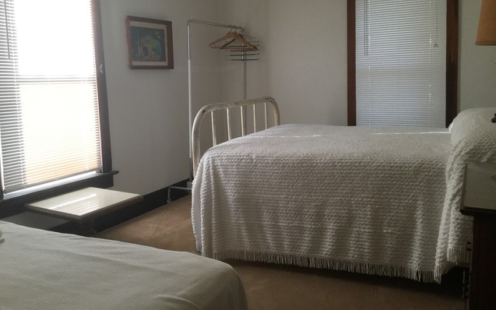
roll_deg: +2.0
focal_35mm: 33
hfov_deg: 58.1
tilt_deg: -6.3
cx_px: 248
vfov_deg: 38.2
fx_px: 446
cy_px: 125
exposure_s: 1/30
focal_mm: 3.3
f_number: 2.4
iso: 25
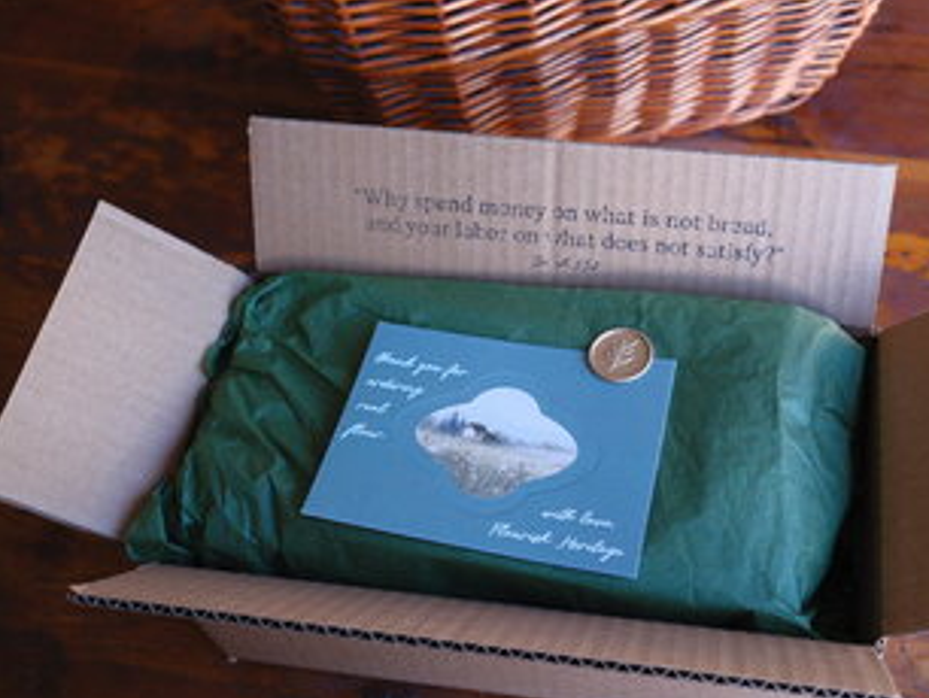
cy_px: 366
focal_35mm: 44
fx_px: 1182
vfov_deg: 32.9
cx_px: 553
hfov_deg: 42.7
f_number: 2.8
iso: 1250
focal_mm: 23
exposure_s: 1/500
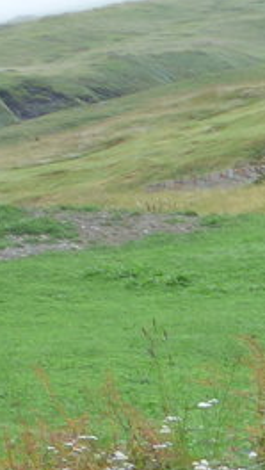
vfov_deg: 10.3
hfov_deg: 5.4
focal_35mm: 203
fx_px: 2529
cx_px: 975
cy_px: 685
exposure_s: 1/500
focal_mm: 8.4
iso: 80
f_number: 2.8
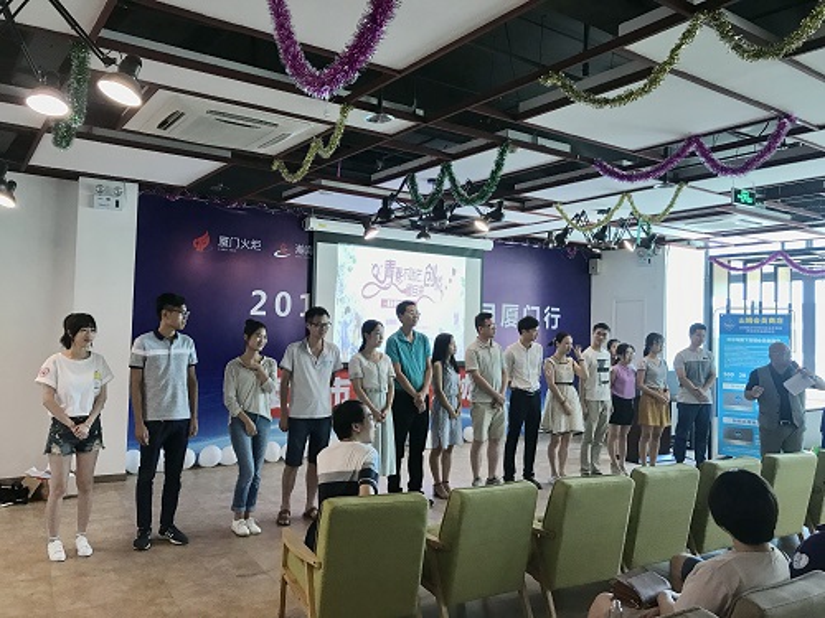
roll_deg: -2.2
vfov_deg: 49.7
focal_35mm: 28
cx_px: 412
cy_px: 309
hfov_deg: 63.4
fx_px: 667
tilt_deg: +2.0
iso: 32
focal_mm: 3.99
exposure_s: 1/25
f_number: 1.8
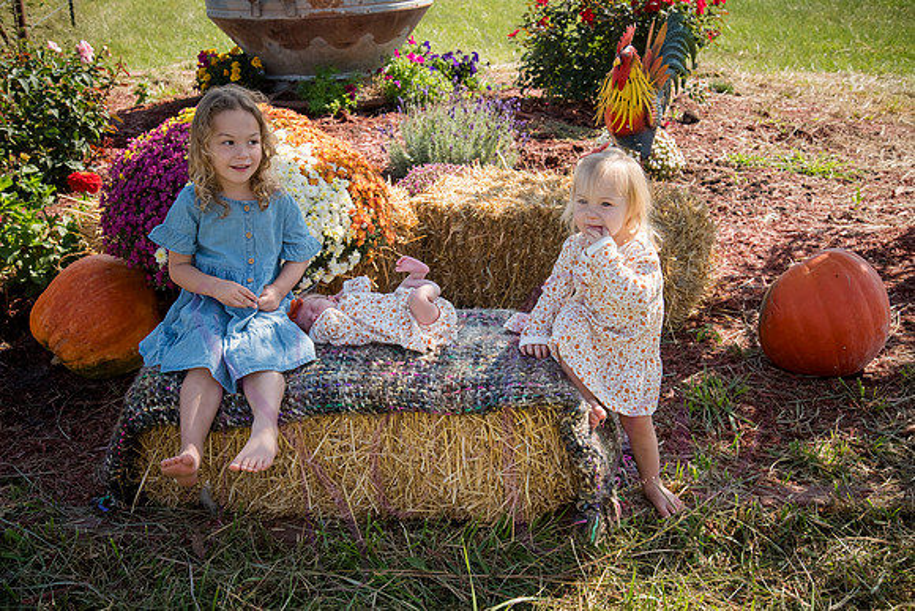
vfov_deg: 28.1
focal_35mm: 48
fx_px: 1220
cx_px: 458
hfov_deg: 41.1
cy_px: 306
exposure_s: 1/500
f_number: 9
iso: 400
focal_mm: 48
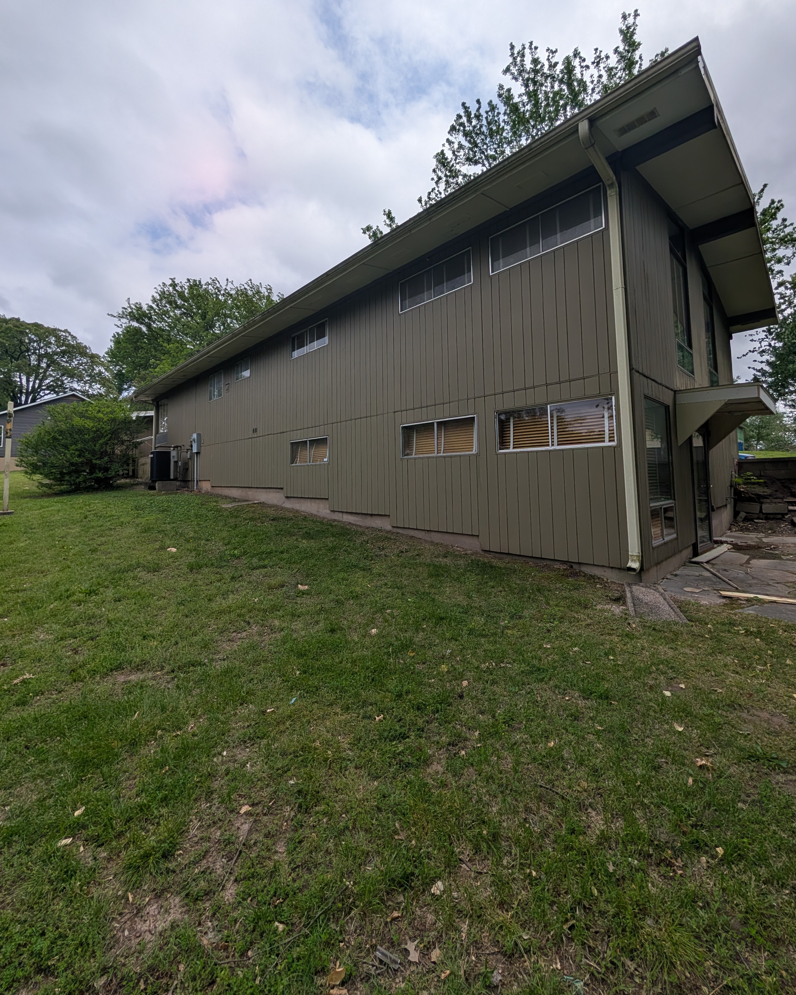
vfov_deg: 104.5
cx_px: 403
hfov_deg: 92.2
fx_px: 383
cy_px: 451
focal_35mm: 13
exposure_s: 1/5319
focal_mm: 2.02
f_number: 1.7
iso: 54
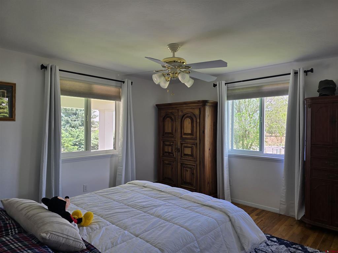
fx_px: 225
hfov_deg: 73.9
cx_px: 169
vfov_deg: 58.9
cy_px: 126
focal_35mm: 23
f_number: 1.7
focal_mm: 6.3
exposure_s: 1/180
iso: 40
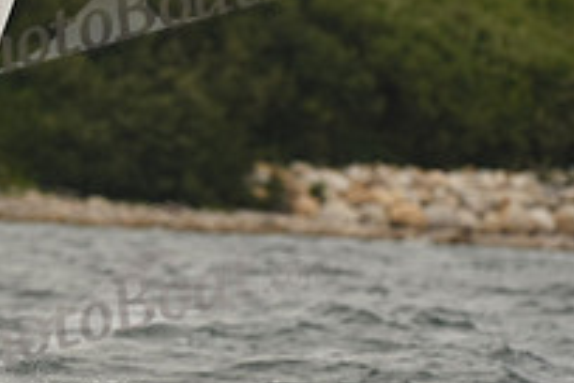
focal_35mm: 880
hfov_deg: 2.3
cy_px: 201
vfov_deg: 1.6
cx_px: -208
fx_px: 14030
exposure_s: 1/640
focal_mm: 310
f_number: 5.6
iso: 250
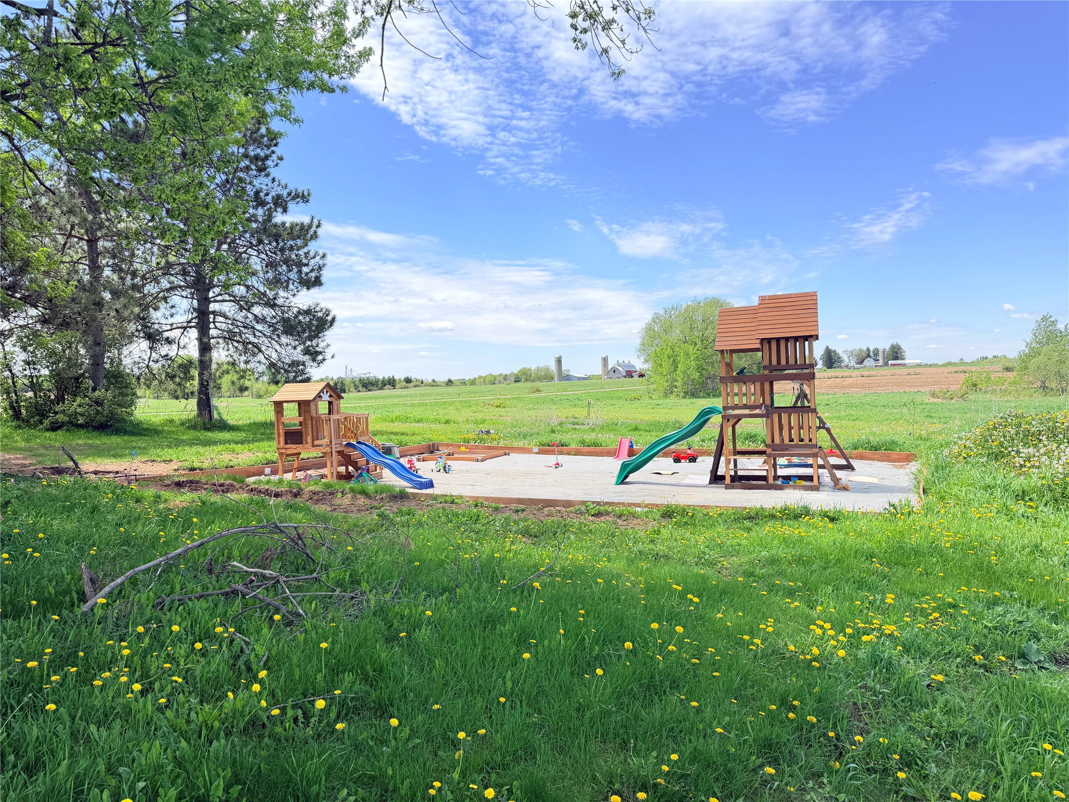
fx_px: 741
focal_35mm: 24
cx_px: 534
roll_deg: -1.7
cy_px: 401
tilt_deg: -0.2
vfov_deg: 56.8
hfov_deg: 71.6
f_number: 1.78
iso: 100
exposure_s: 1/1727
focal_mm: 6.76
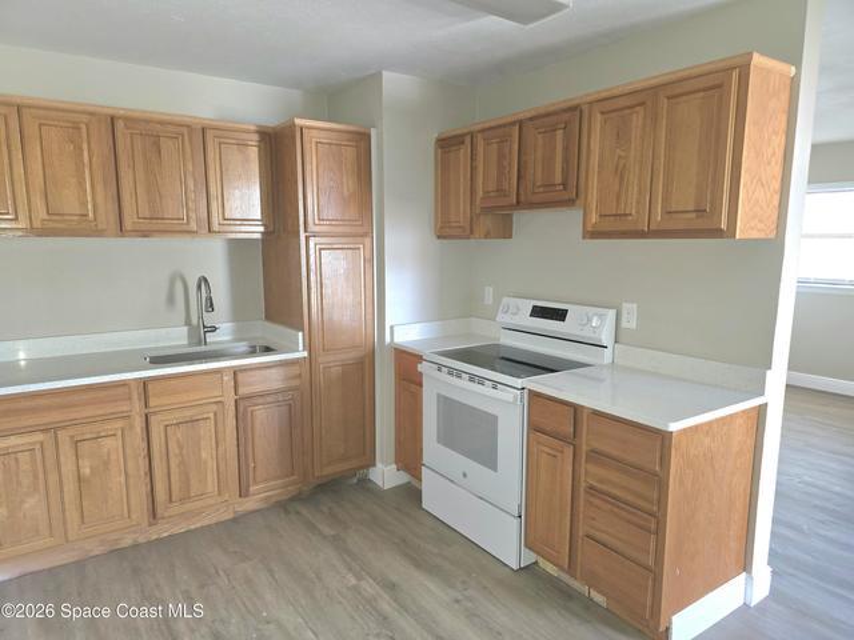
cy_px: 320
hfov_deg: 73.9
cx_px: 427
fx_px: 567
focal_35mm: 23
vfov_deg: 58.9
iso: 100
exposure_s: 1/30
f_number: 1.7
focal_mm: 6.3
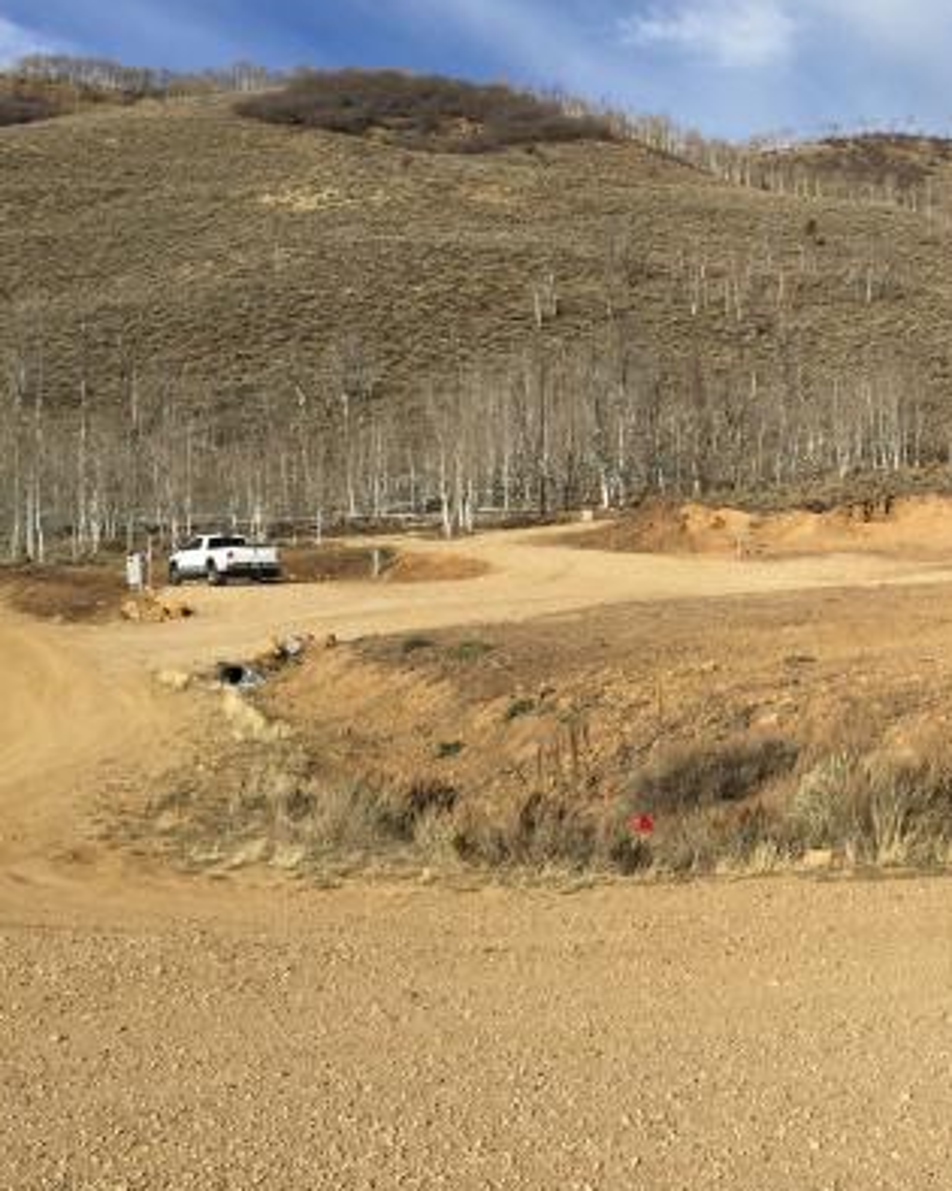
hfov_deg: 30.5
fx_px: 1621
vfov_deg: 40.2
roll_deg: +2.0
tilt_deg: +4.0
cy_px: 502
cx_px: 943
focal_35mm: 46
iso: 32
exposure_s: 1/2639
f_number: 2.2
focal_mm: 4.15
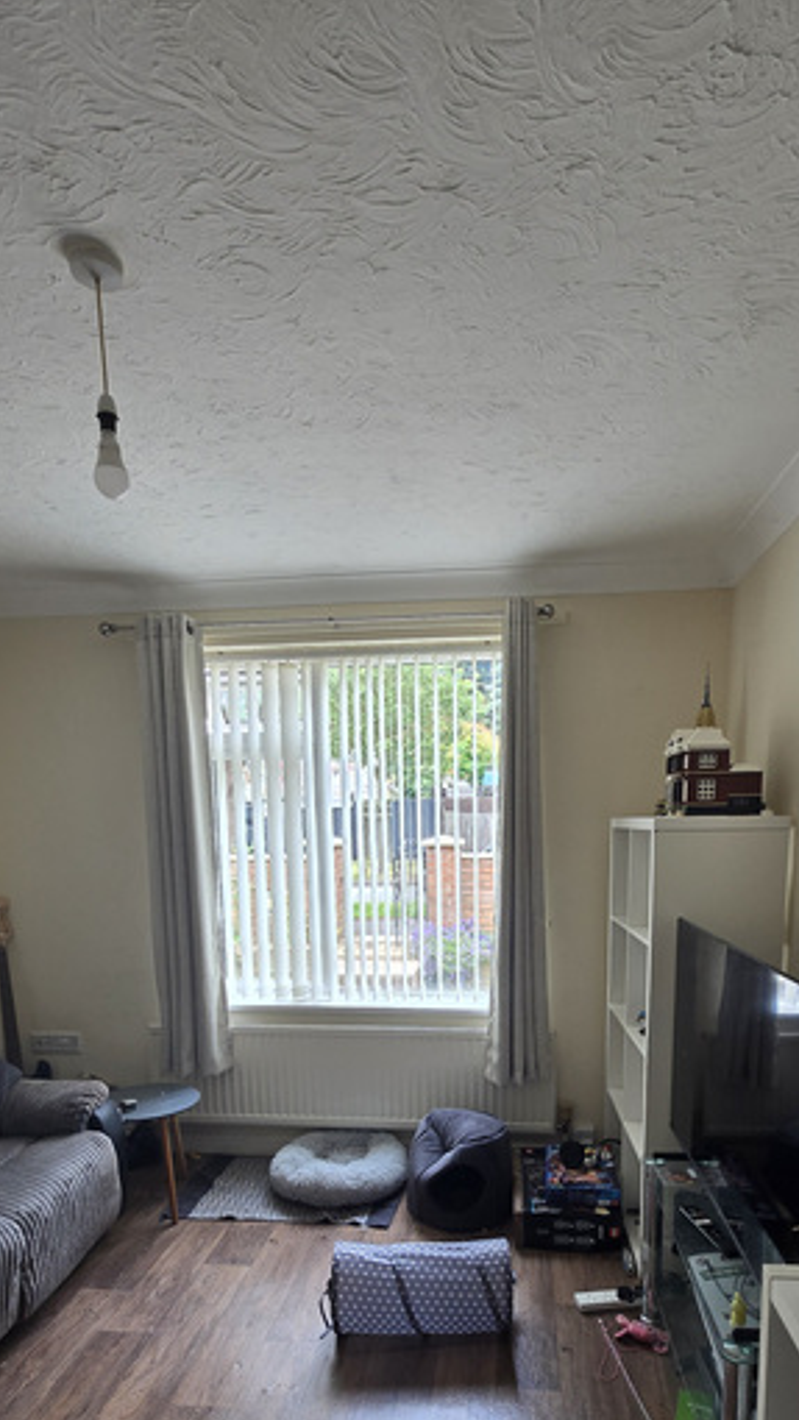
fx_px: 753
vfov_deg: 83.4
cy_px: 958
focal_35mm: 20
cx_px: 440
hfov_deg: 55.8
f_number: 2.2
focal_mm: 1.7
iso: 40
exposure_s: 1/50
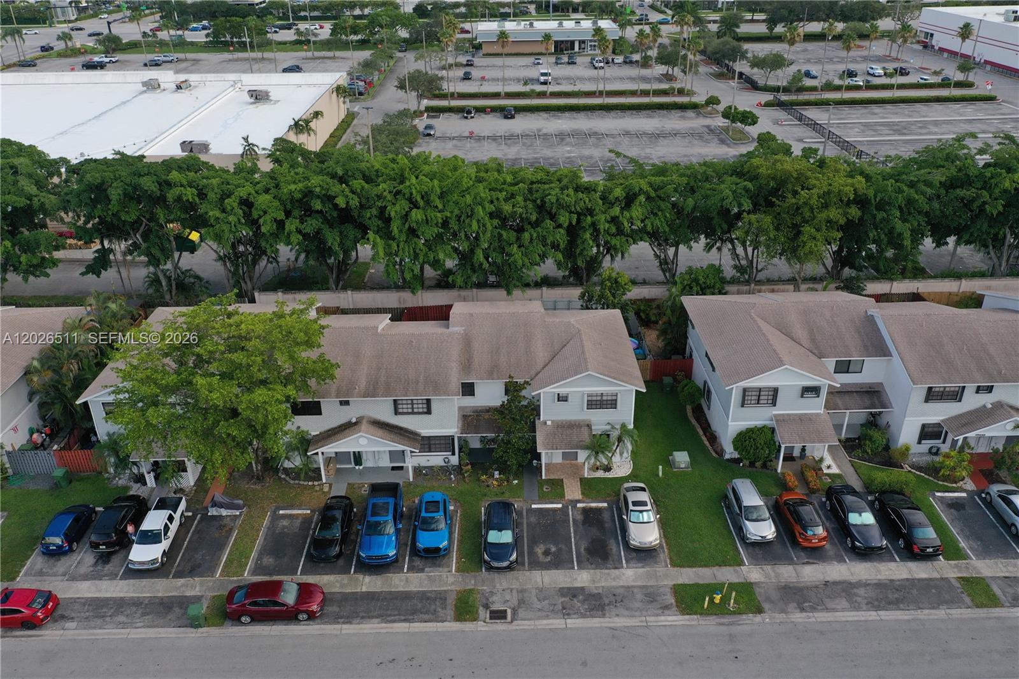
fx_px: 792
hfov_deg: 65.5
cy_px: 340
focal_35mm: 28
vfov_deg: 46.4
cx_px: 510
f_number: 4.5
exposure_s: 1/200
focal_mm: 10.26
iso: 100
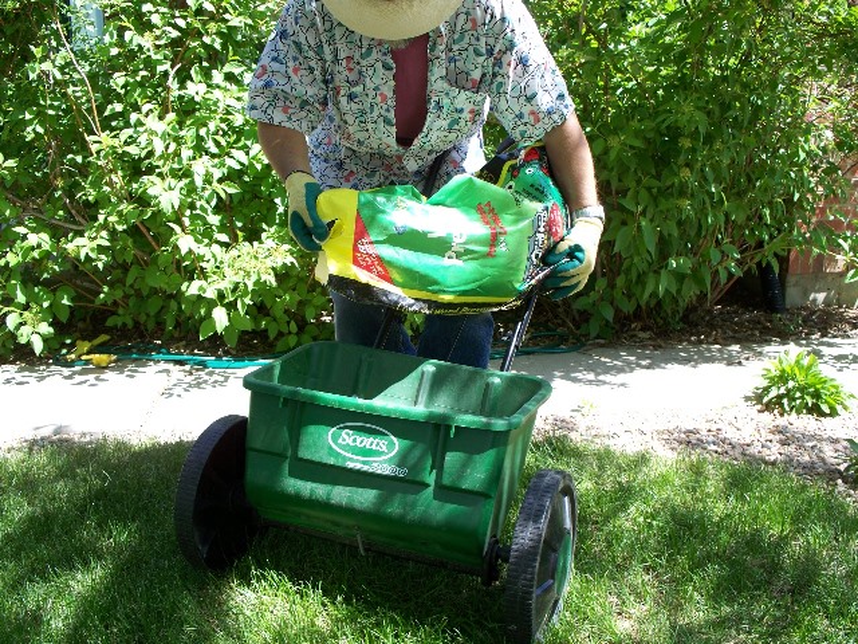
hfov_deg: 51.4
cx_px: 429
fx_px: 892
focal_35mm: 36
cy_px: 322
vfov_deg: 39.7
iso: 64
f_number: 2.8
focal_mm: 7.54
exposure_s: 1/200
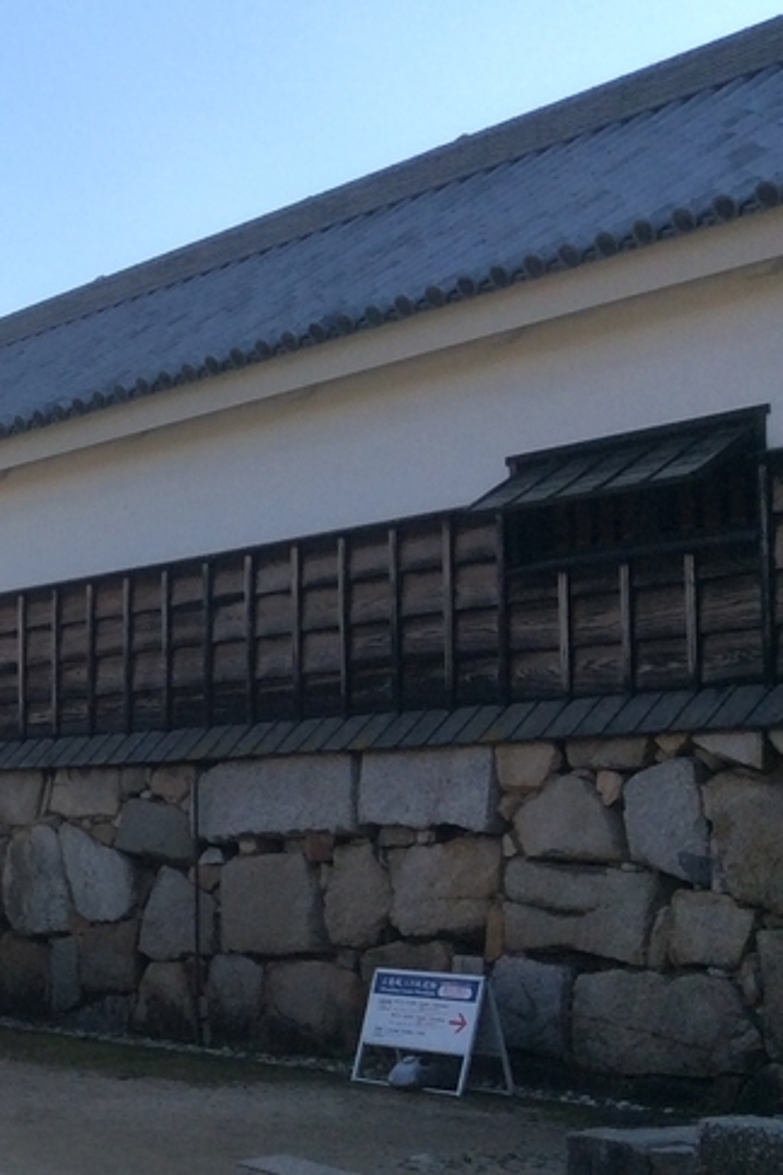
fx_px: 2284
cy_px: 668
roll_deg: -1.7
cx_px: -408
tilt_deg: +4.2
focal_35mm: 70
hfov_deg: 17.4
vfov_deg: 28.8
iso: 32
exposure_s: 1/763
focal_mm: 3.3
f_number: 2.4
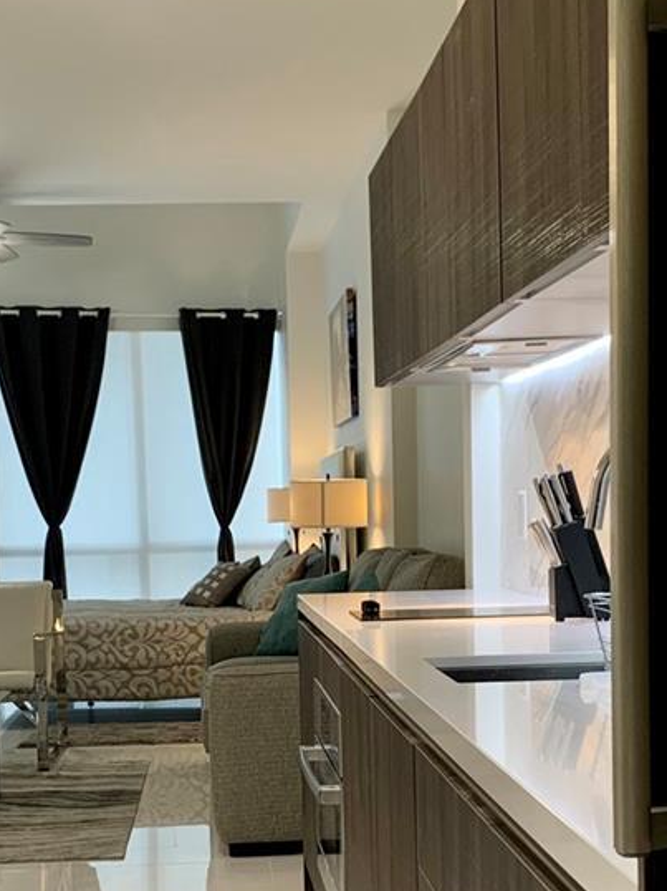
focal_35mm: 58
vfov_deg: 32.7
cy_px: 656
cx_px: 288
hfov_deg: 25.2
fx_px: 1491
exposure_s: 1/60
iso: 80
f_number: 1.8
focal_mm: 4.25
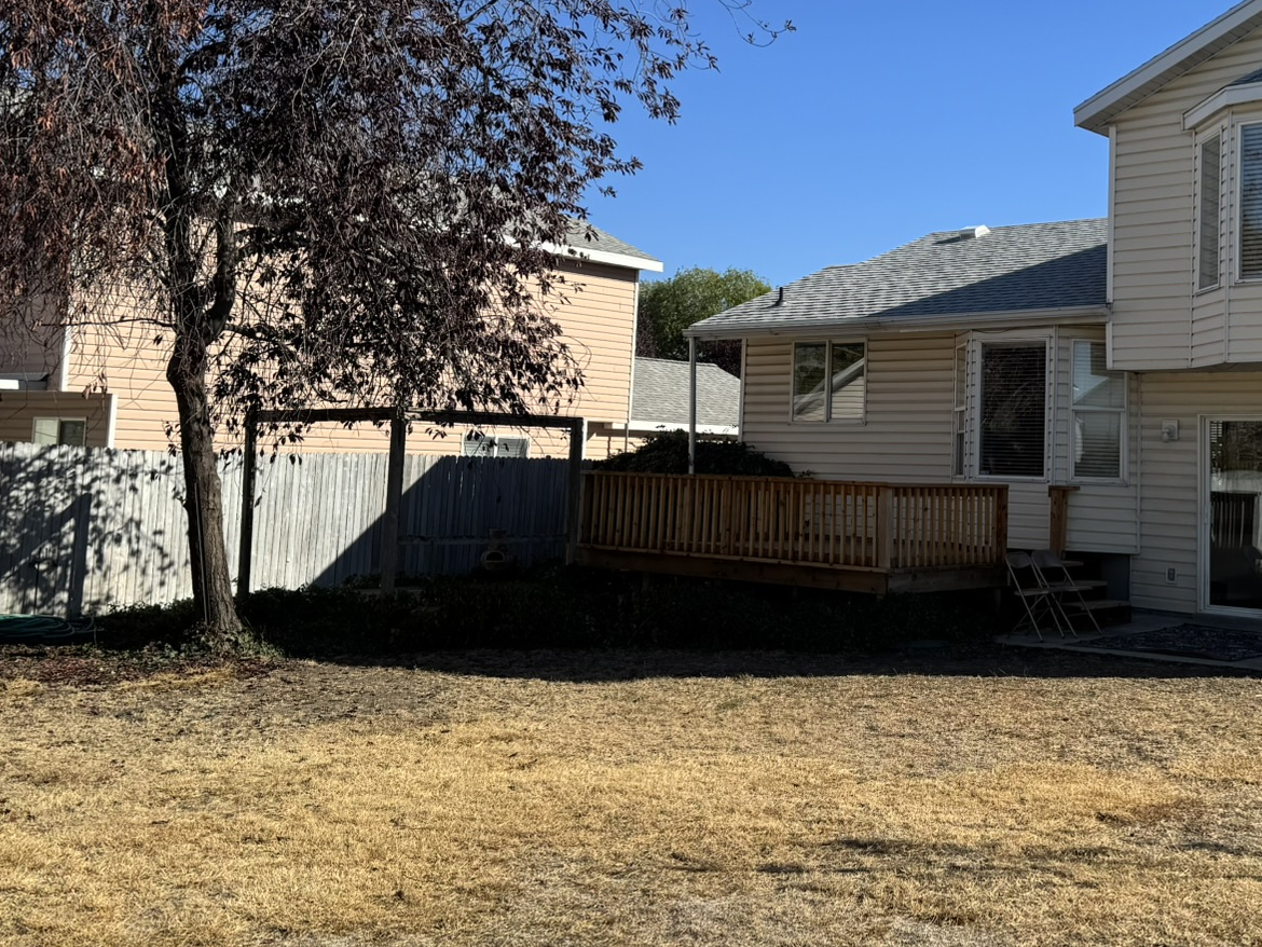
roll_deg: -2.5
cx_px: 890
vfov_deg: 34.1
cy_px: 320
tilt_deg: +5.6
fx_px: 1532
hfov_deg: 43.8
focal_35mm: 42
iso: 80
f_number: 1.78
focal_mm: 6.76
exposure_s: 1/3597
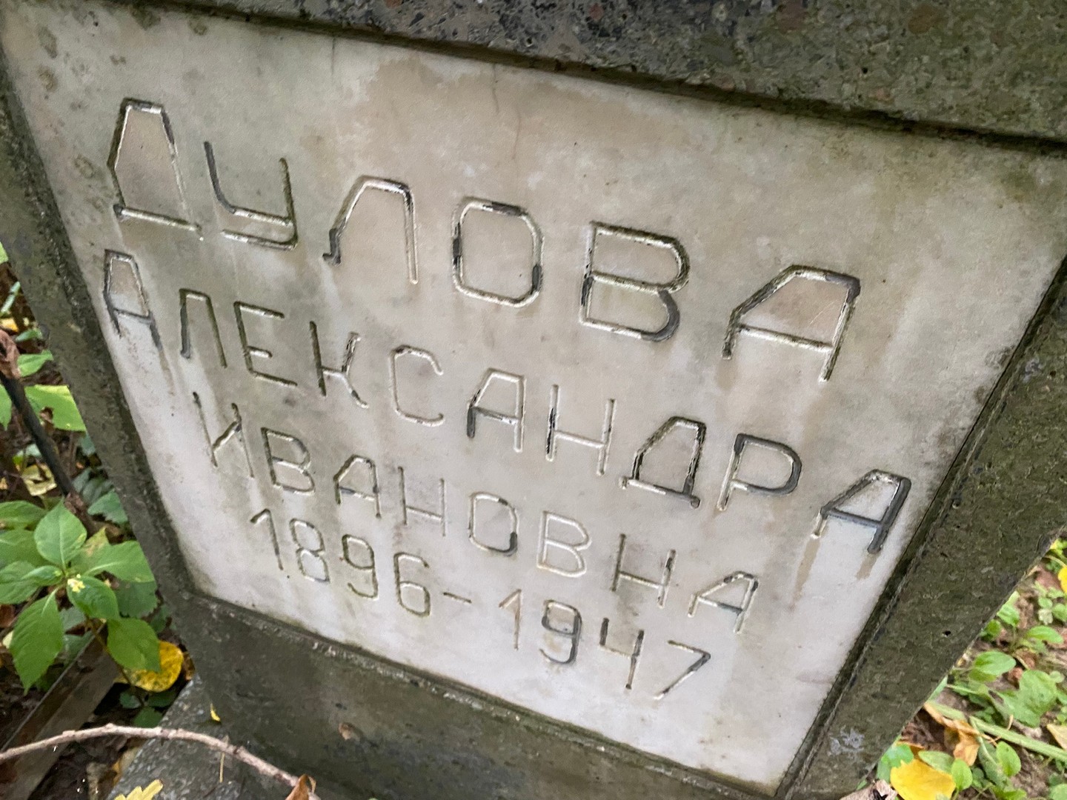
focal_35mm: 26
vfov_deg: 53.1
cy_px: 400
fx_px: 801
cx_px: 534
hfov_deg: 67.3
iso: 500
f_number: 1.8
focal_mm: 4.25
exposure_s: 1/43
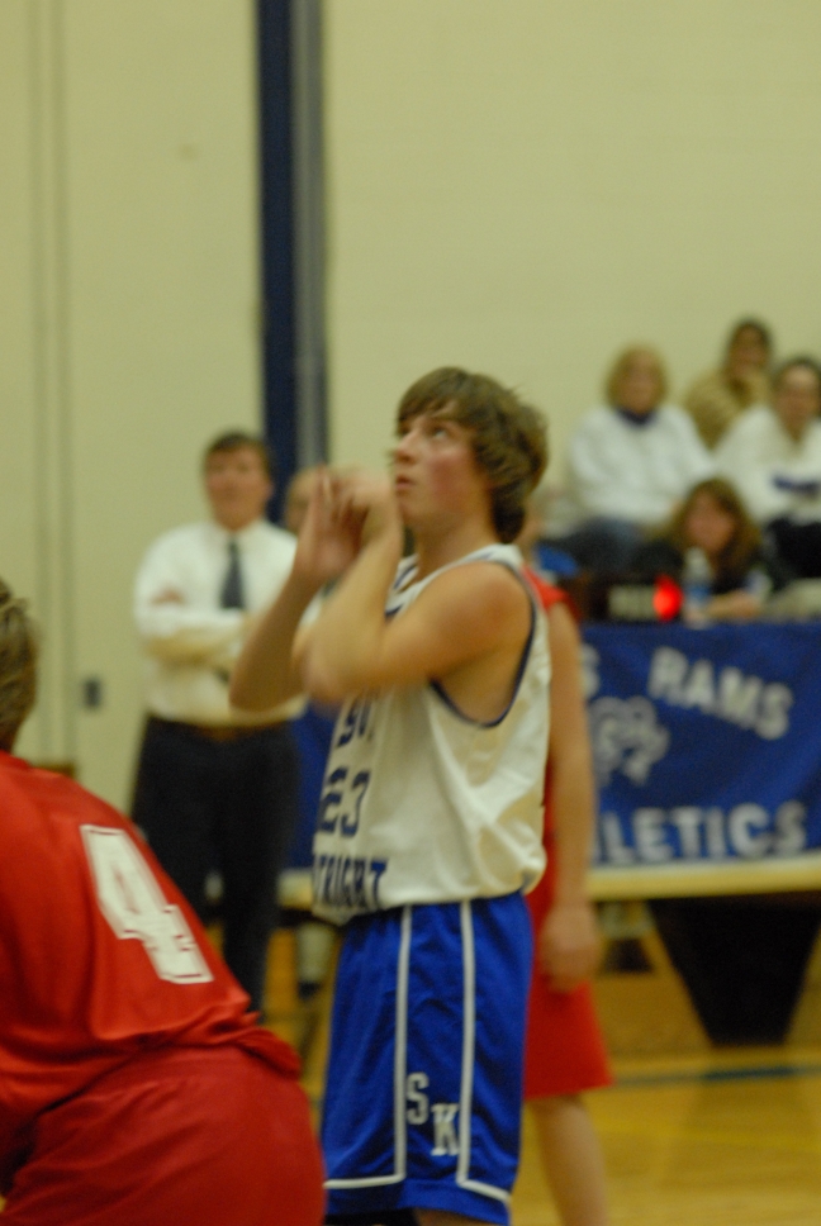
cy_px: 613
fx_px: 6907
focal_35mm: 202
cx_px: 410
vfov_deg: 10.1
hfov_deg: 6.8
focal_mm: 135
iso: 1250
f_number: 4
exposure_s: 1/60
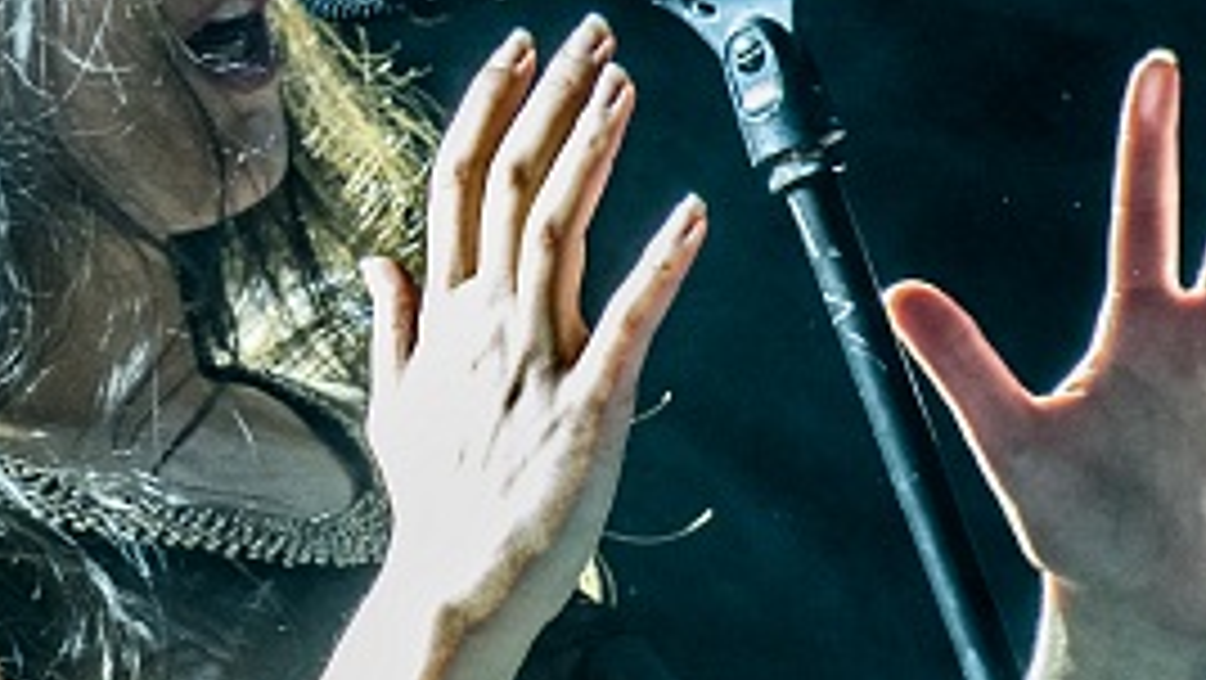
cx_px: 86
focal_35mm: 843
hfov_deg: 2.6
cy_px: 333
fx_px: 26968
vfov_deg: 1.4
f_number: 6.3
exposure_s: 1/100
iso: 1250
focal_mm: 200
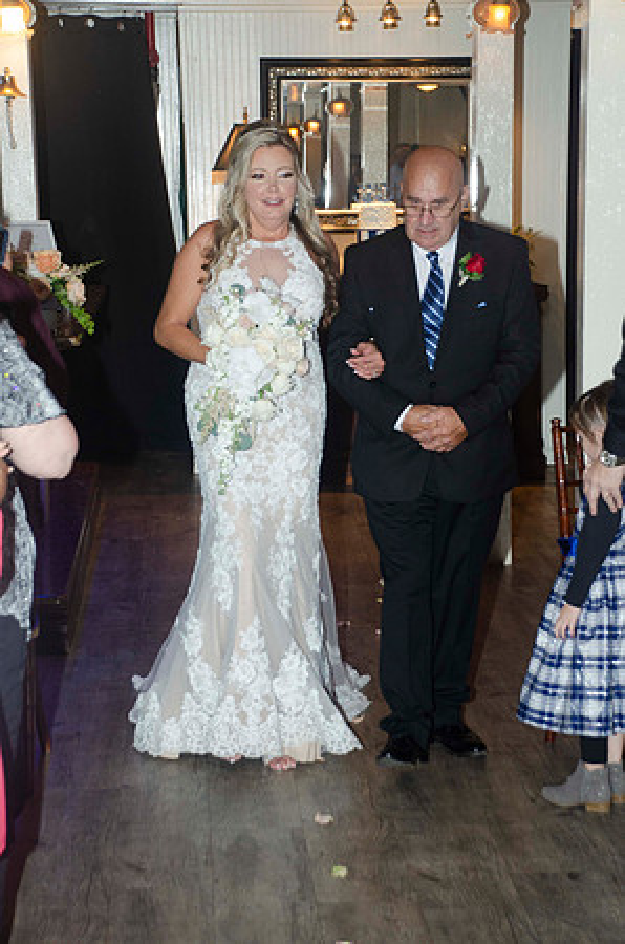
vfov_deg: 23.4
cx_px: 312
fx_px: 2276
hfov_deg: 15.6
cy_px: 472
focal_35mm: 87
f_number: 5.6
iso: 400
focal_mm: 58
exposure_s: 1/60
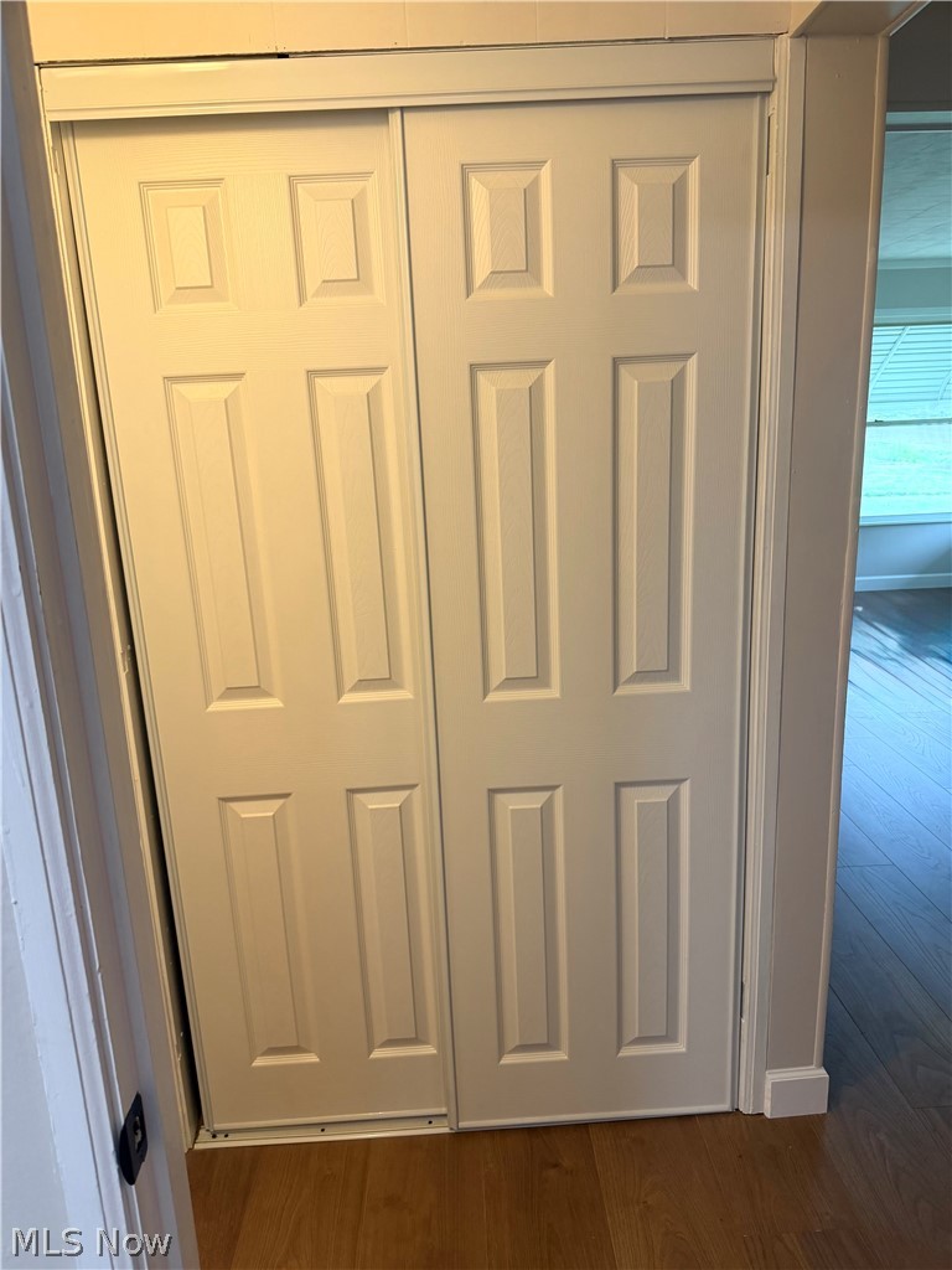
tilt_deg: -14.1
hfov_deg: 56.8
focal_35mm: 24
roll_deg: +1.9
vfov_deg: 71.6
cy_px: 635
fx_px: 880
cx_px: 476
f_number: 1.78
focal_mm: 6.76
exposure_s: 1/120
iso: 200
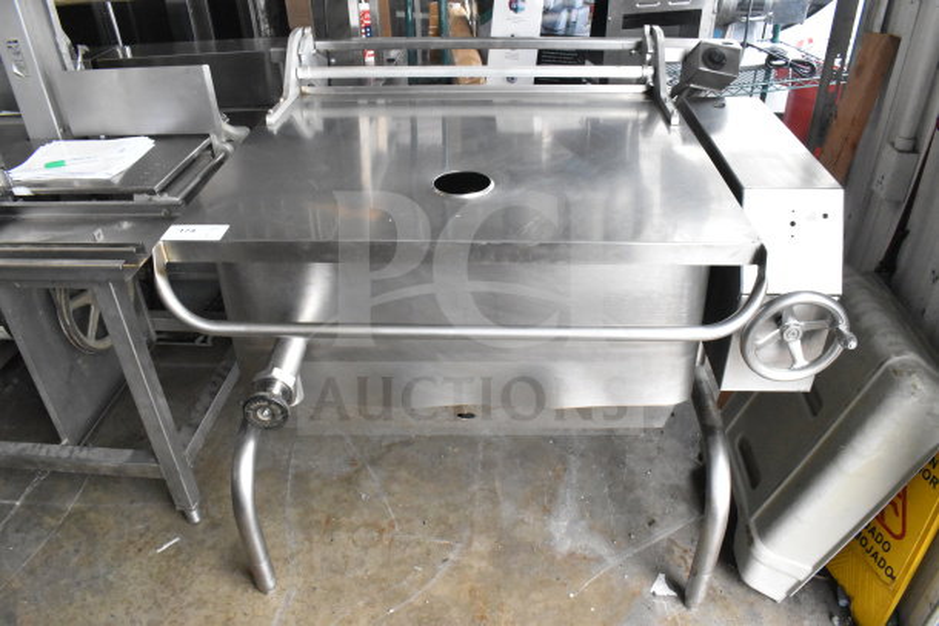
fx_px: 704
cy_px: 313
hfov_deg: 67.4
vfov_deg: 48.0
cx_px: 470
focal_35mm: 27
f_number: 10
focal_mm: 18
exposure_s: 1/320
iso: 6400
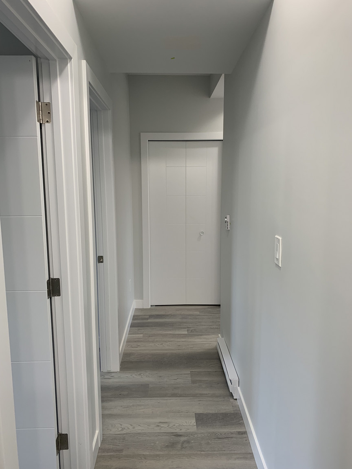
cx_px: 176
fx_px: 353
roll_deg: +0.6
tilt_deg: -8.4
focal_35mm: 26
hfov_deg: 53.1
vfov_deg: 67.3
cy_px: 234
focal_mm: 4.25
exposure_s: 1/60
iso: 50
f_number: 1.8
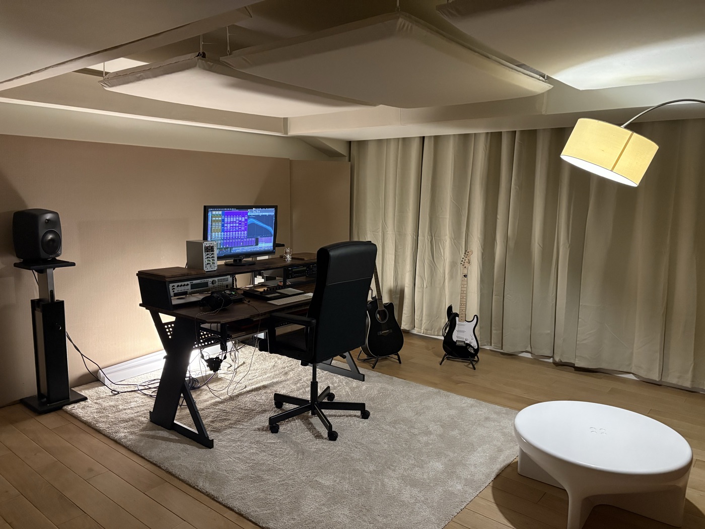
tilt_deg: -8.1
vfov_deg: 53.1
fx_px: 530
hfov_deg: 67.3
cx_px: 352
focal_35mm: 26
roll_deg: -0.7
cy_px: 264
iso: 400
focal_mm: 5.96
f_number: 1.6
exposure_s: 1/33
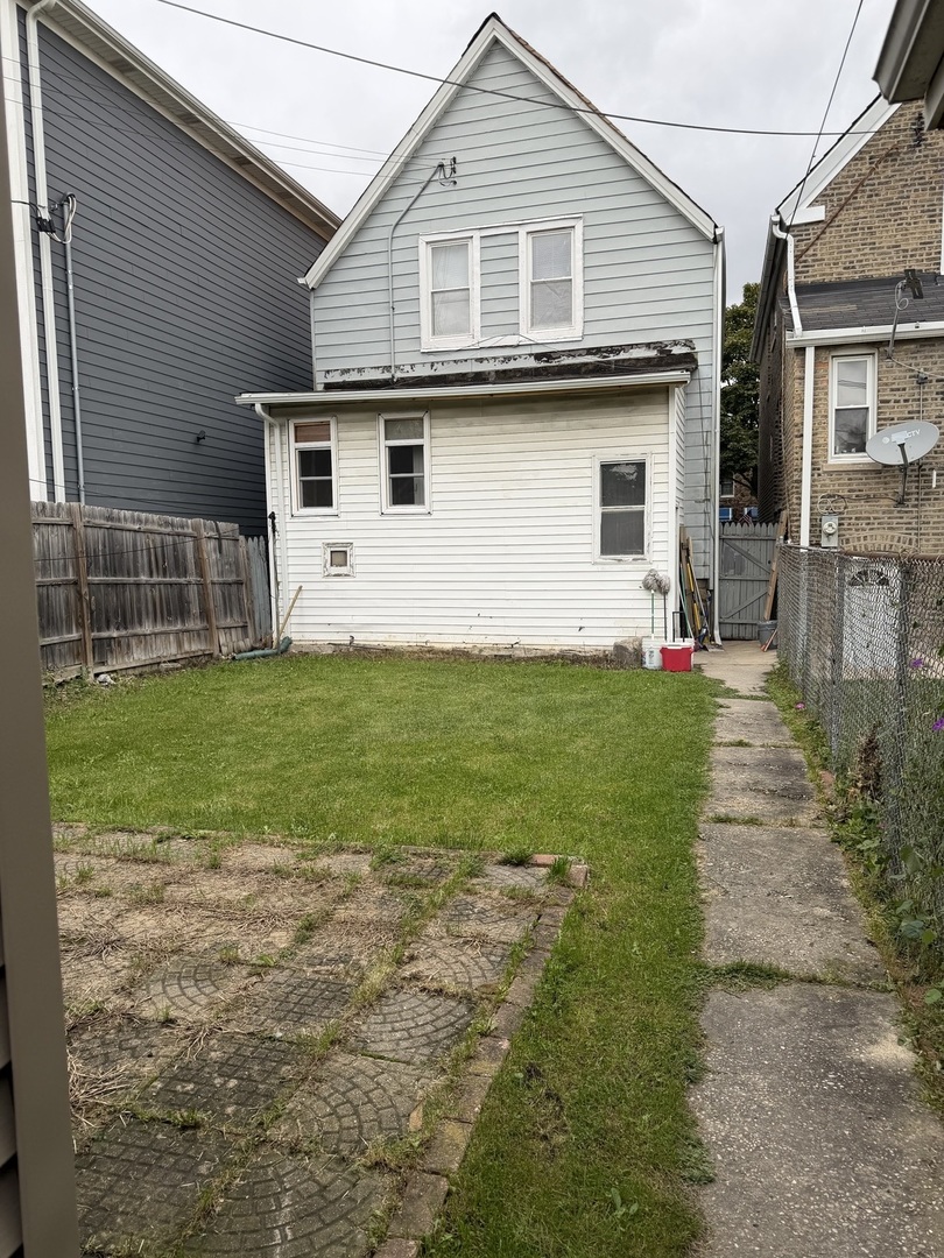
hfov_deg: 56.8
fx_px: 873
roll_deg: +1.2
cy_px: 629
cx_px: 472
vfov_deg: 71.6
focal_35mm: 24
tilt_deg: -6.1
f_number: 1.78
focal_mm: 6.76
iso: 80
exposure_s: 1/750
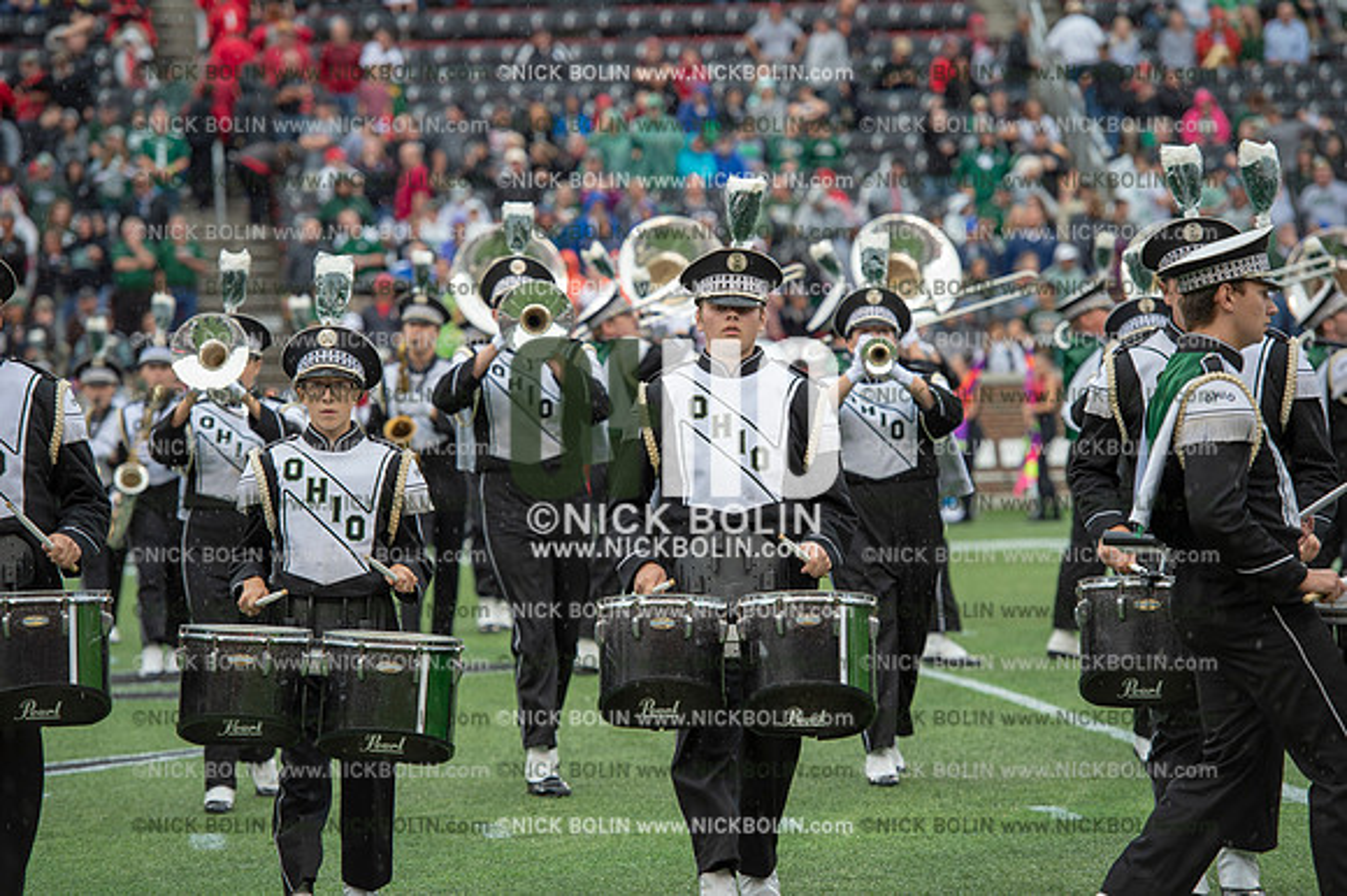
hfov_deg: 12.5
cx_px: 674
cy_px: 448
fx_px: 6170
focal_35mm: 165
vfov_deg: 8.3
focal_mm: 165
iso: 400
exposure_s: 1/500
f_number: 4
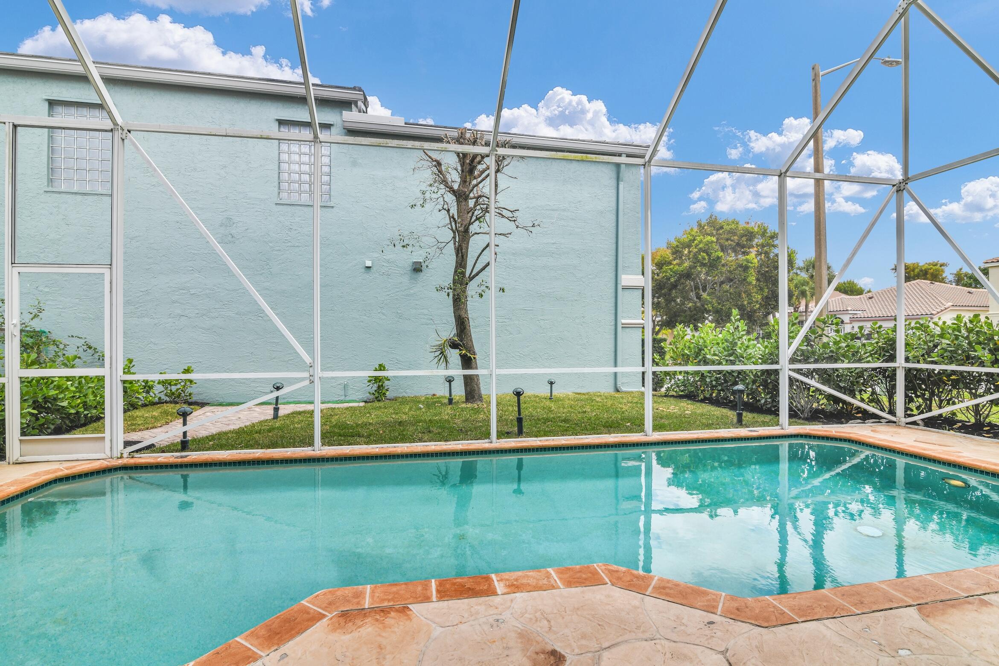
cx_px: 500
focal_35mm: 16
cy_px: 333
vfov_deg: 73.7
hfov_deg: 96.7
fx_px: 444
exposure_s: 1/125
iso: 200
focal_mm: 16
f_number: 11
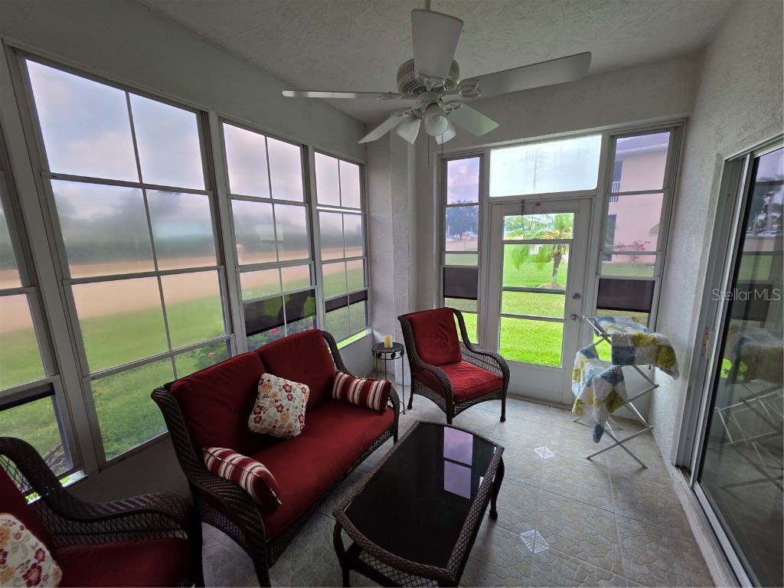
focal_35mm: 13
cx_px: 392
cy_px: 294
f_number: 1.9
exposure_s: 1/120
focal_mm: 2.2
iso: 40
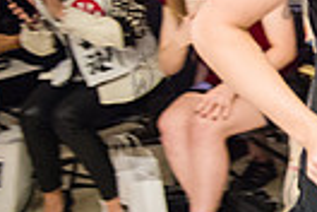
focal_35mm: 154
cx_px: 605
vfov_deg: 8.9
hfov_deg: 12.1
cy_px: 93
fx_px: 1356
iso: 5000
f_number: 2.8
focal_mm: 35
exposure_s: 1/200
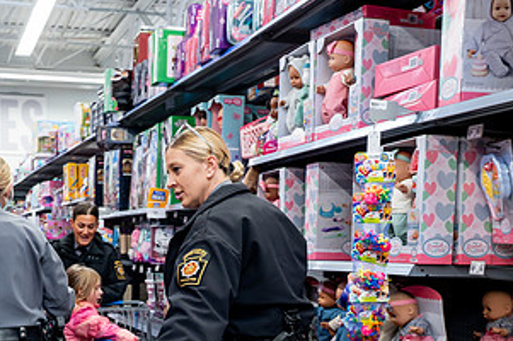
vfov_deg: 24.3
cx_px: 114
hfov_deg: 35.9
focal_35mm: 54
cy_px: 310
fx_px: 769
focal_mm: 28
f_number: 4.5
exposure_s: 1/80
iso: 1250
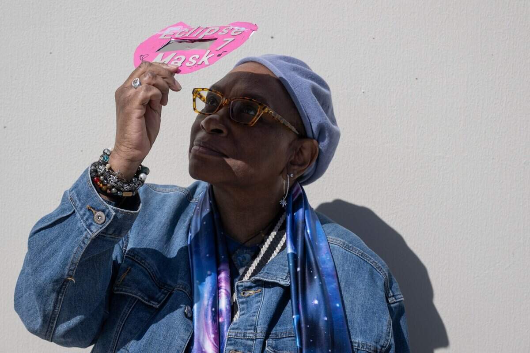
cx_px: 265
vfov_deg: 15.7
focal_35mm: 87
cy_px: 176
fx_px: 1281
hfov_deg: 23.4
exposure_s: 1/500
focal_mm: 87
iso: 100
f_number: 8
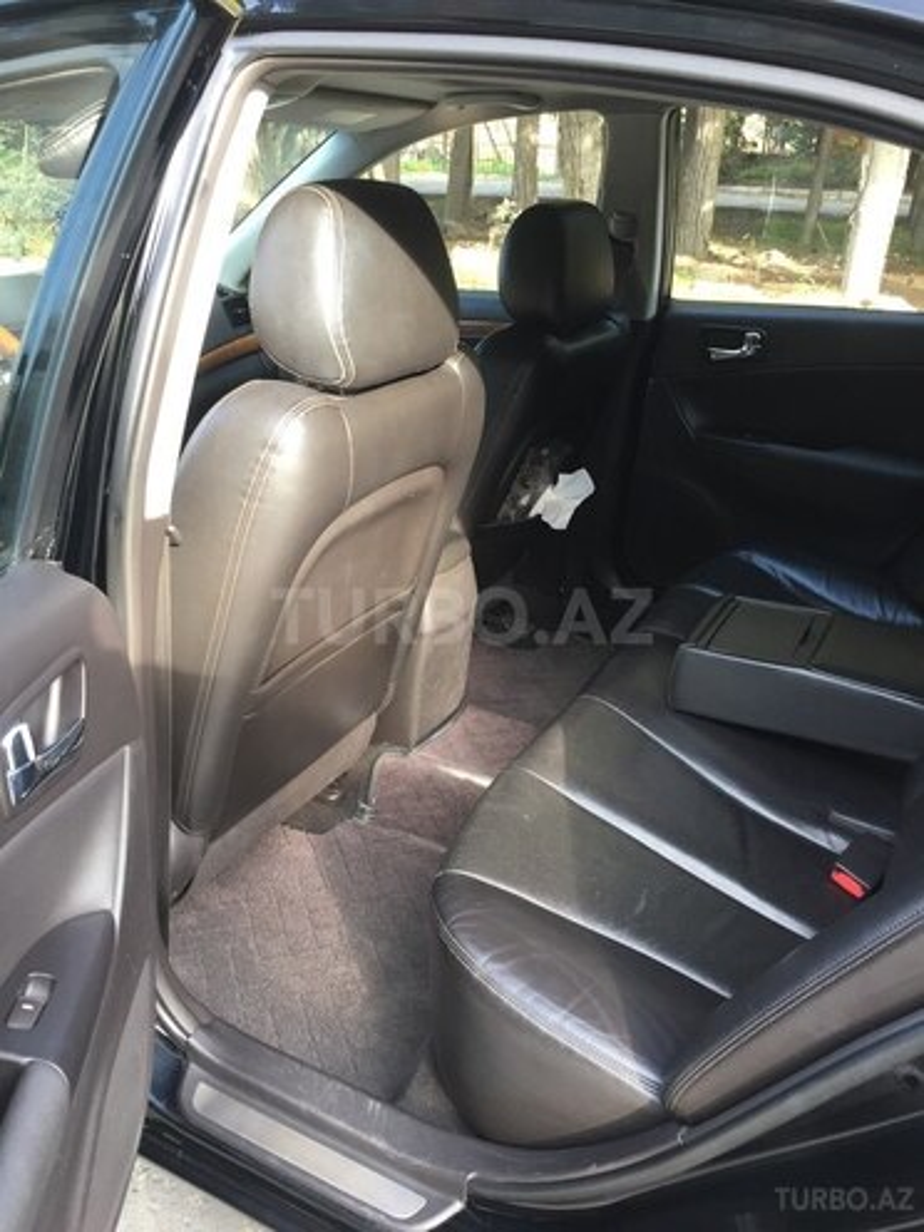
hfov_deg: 48.2
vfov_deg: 61.7
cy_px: 616
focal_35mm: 29
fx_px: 1032
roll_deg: -1.4
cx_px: 462
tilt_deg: -24.1
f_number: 2.2
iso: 50
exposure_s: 1/100
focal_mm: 4.15
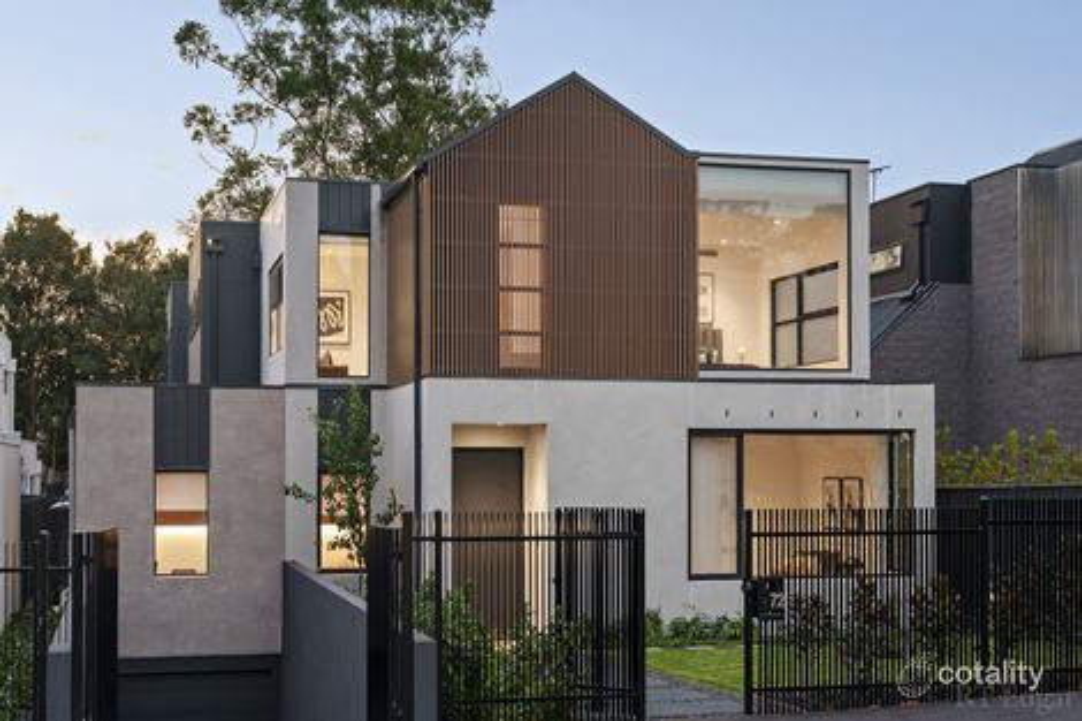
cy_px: 360
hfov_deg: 40.4
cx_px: 541
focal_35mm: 49
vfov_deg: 27.5
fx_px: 1472
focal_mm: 33
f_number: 5
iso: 400
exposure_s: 1/3
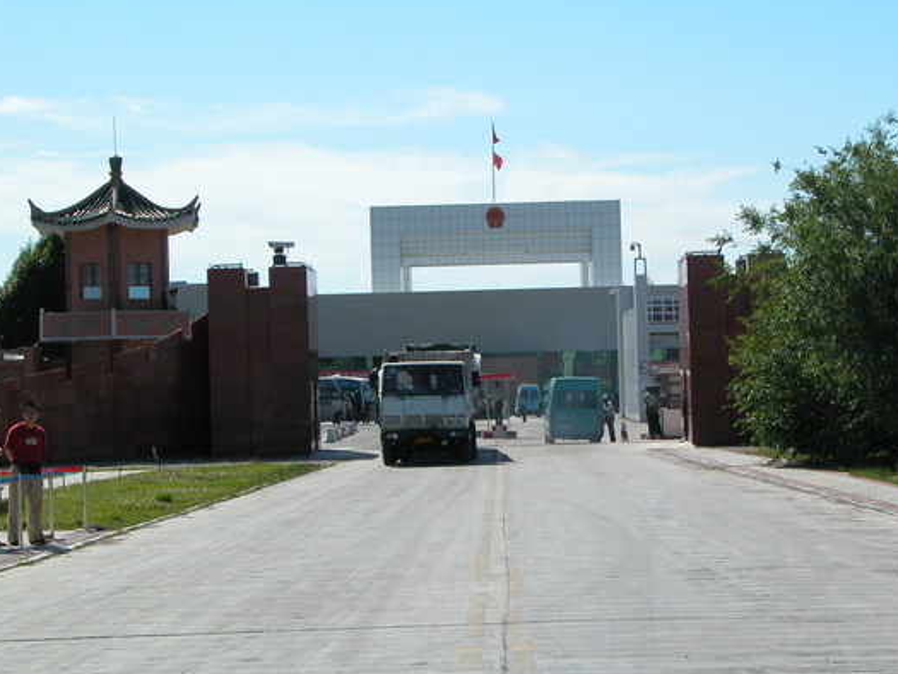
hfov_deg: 20.6
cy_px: 335
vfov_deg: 15.6
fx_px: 2465
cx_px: 537
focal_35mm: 95
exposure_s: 1/331
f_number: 7.6
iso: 100
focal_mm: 19.9
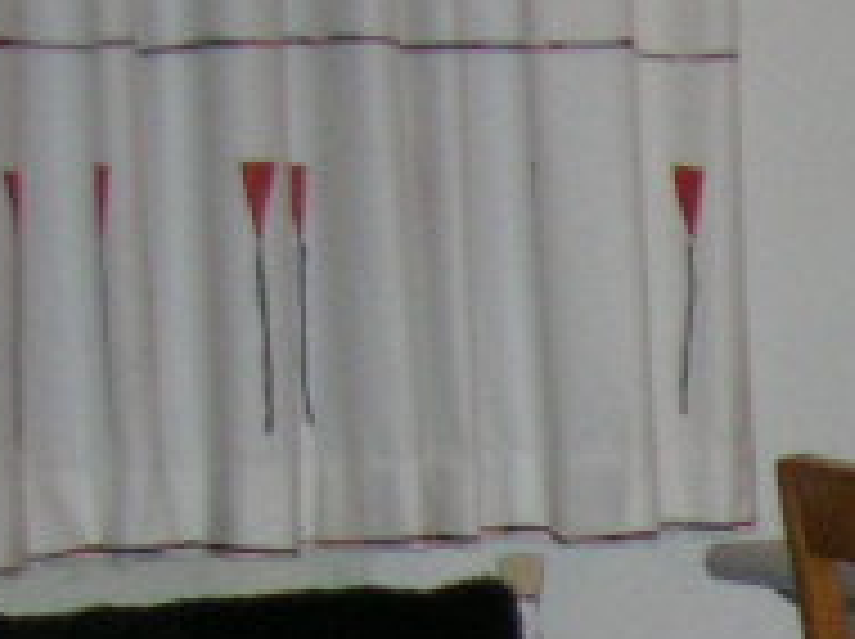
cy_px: 1206
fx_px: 5057
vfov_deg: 7.0
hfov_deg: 9.0
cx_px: 1804
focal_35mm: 205
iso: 115
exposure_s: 1/60.1
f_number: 3
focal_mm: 6.4
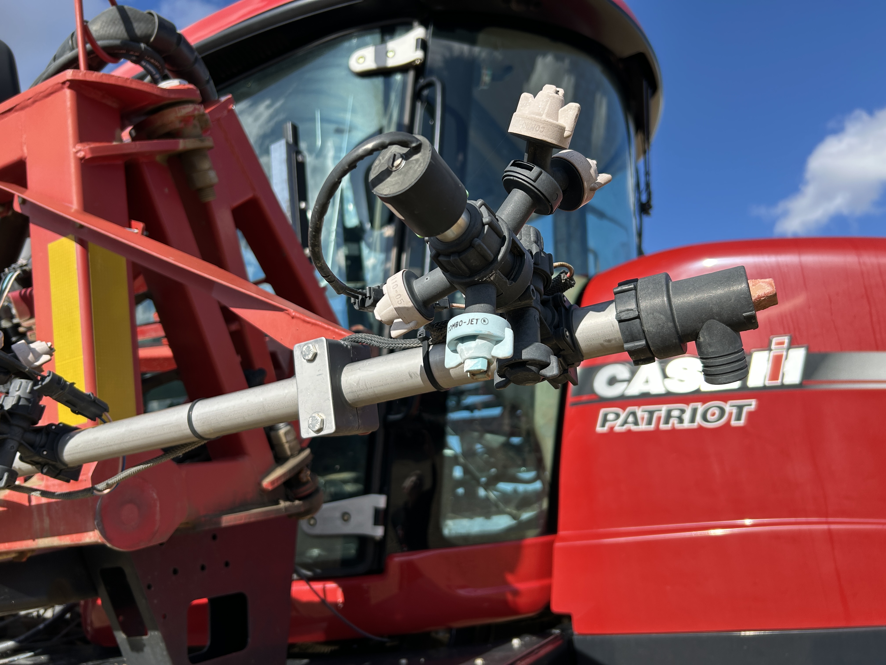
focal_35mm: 26
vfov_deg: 53.1
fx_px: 665
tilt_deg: +18.5
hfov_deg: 67.3
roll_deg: +3.1
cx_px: 443
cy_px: 332
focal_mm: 5.7
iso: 50
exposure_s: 1/2123
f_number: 1.5
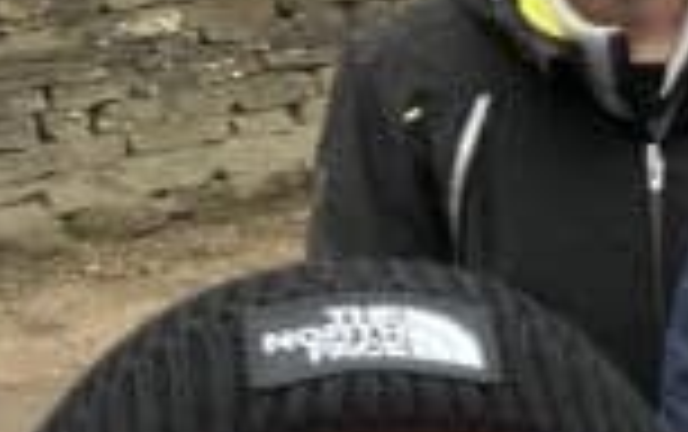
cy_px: 648
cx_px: 1565
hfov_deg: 13.4
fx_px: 2290
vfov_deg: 10.4
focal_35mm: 122
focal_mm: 2.71
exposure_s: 1/60
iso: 100
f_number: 2.2
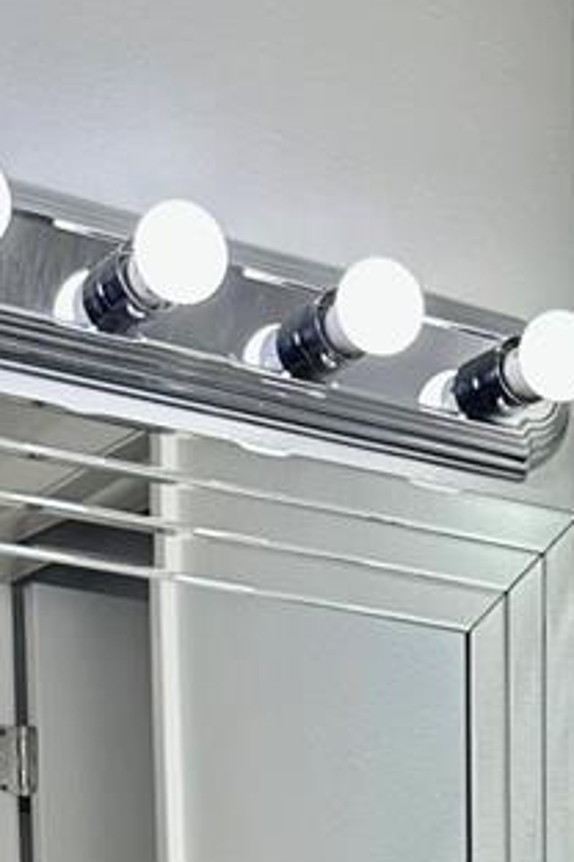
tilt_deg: -6.2
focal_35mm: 96
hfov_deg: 13.9
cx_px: 662
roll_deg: -0.3
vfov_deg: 17.7
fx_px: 2296
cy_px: 1478
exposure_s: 1/380
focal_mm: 6.86
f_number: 1.78
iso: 80
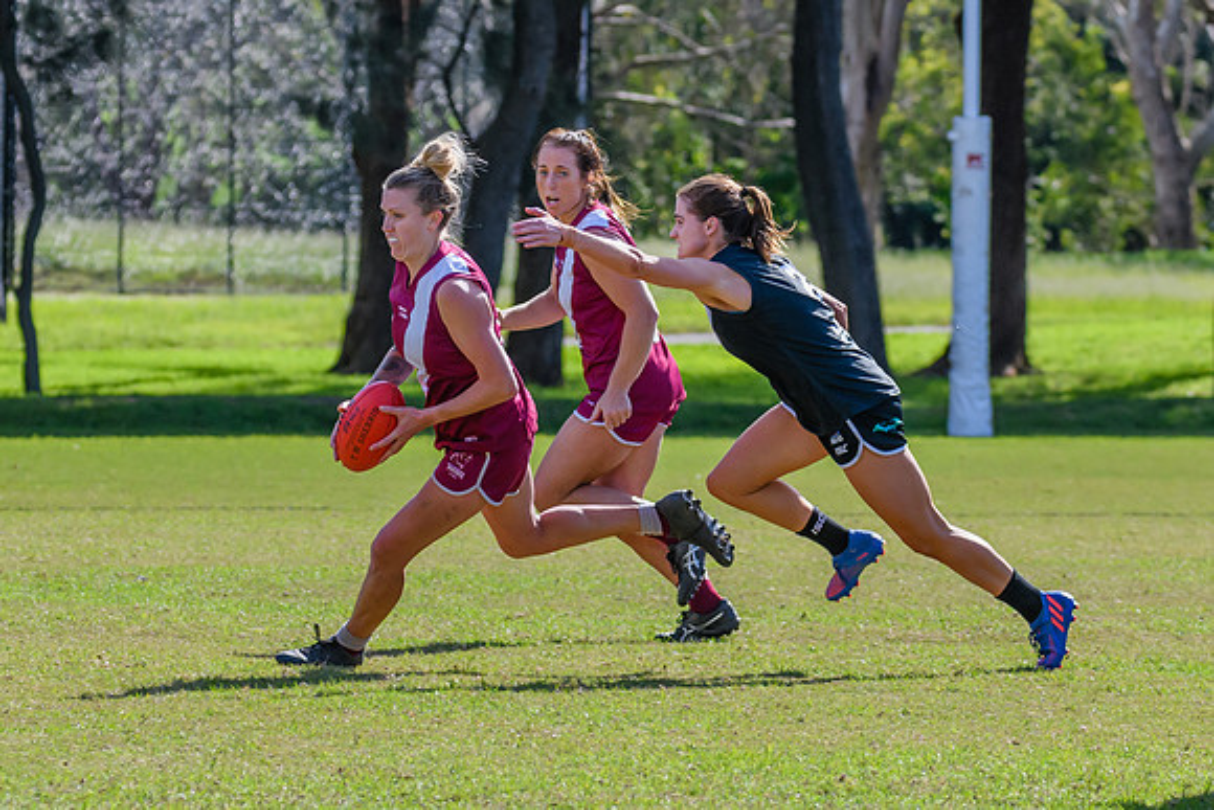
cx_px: 417
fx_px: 12622
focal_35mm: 374
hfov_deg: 5.5
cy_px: 397
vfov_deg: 3.7
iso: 800
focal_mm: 170
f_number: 7.1
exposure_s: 1/1250
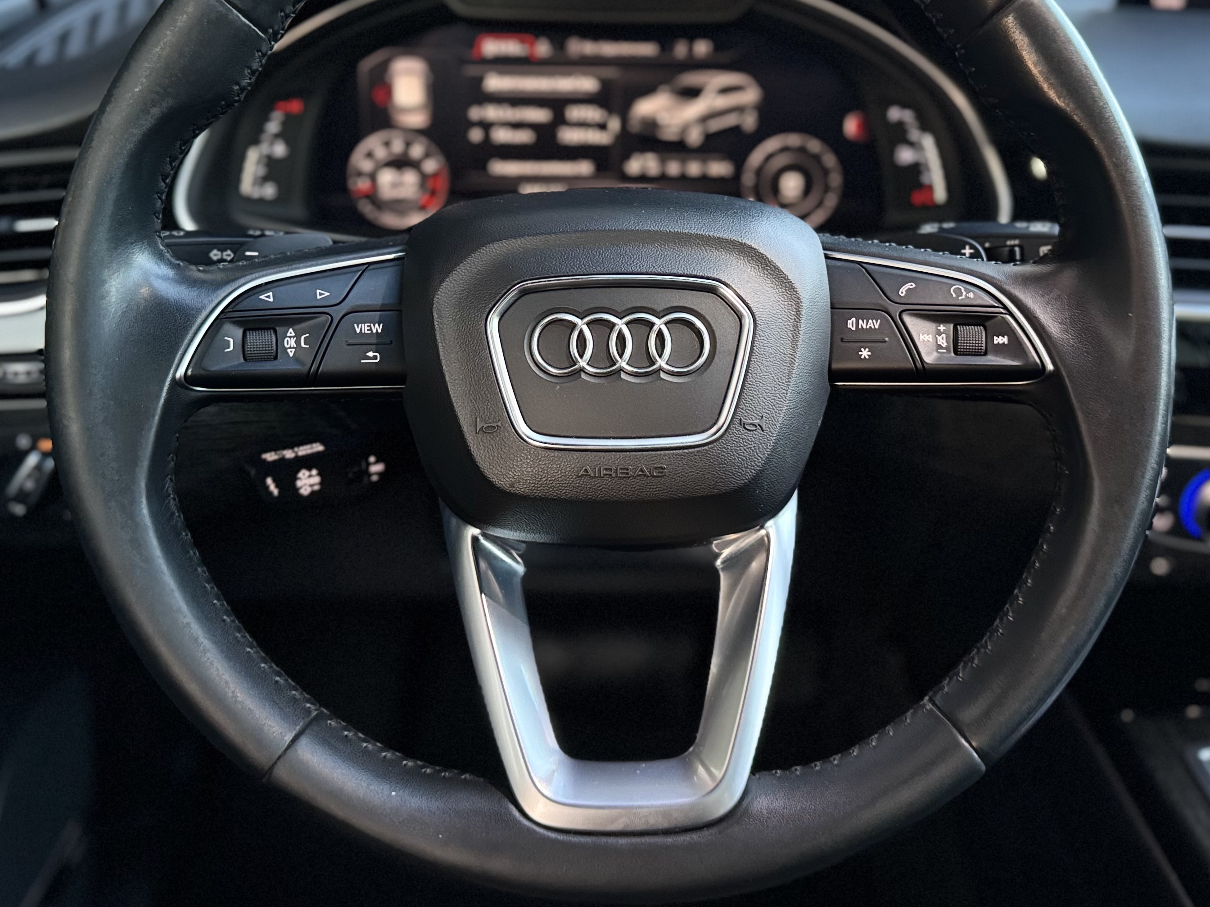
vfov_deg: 39.0
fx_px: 1258
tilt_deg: -19.4
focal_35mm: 36
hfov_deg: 51.4
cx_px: 619
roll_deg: +0.2
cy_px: 277
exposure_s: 1/57
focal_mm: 6.76
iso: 500
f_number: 1.78
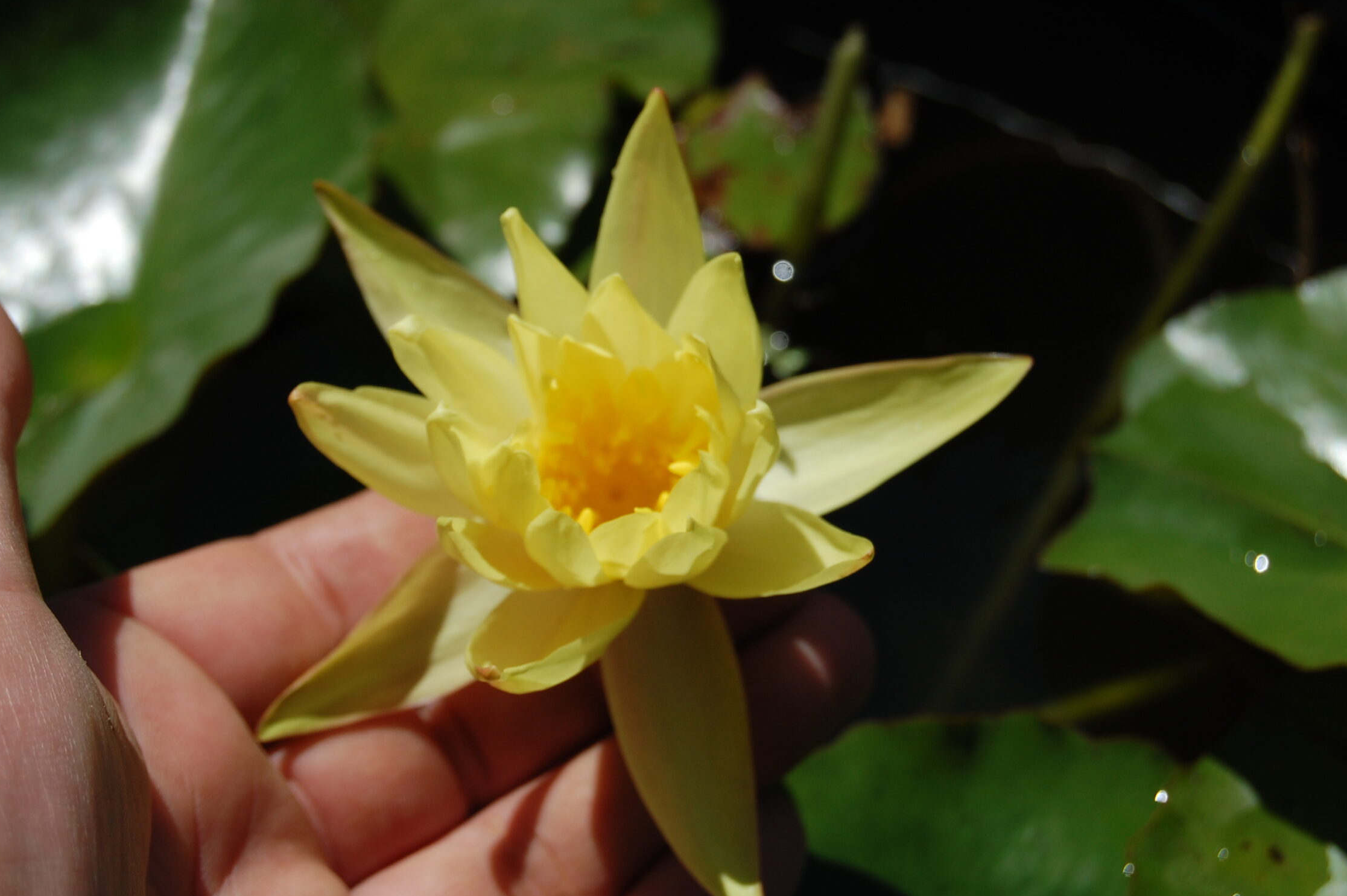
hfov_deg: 21.6
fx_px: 3536
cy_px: 415
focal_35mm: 95
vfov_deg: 14.4
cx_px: 676
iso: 200
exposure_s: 1/1000
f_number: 8
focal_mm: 55
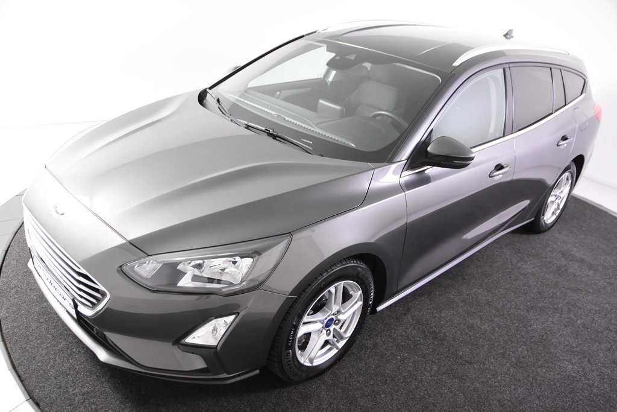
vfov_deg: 43.6
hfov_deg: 61.9
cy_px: 206
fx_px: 514
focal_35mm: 30
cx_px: 308
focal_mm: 20
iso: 1600
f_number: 3.2
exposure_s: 1/50
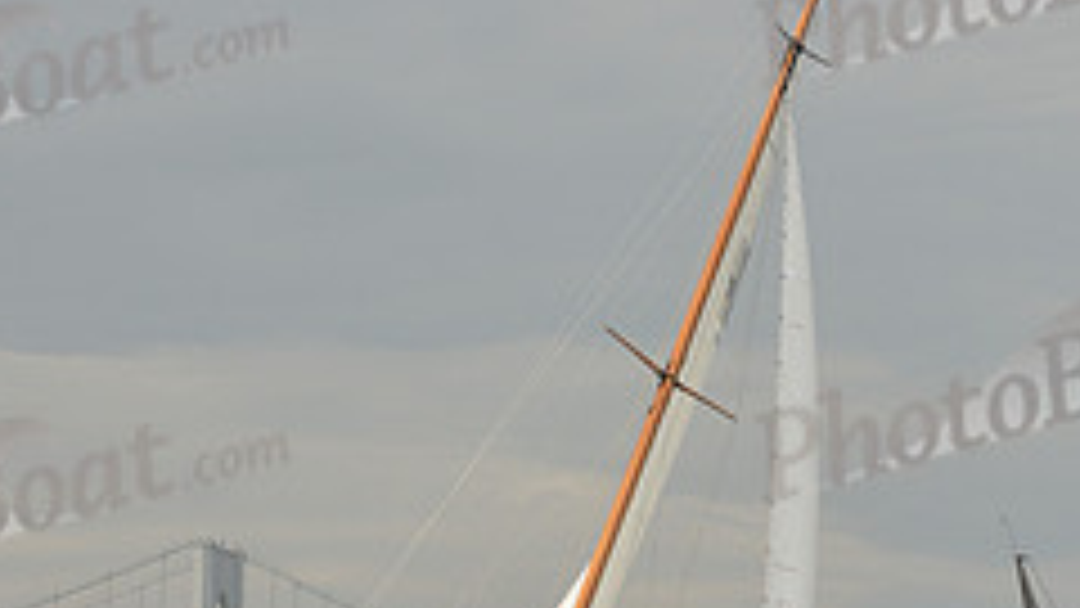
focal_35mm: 177
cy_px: 685
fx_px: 5069
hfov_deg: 12.2
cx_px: 524
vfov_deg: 6.8
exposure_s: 1/640
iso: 250
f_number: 6.3
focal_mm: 70
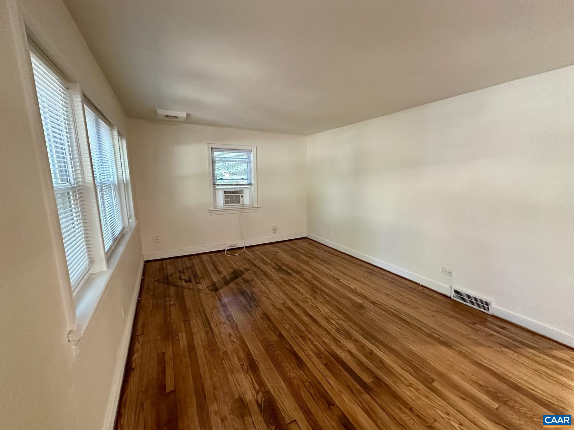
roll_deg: +0.3
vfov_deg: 85.7
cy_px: 215
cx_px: 287
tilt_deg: -9.1
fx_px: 232
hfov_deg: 102.1
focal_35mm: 14
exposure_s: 1/60
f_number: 2.2
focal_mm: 2.22
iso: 800
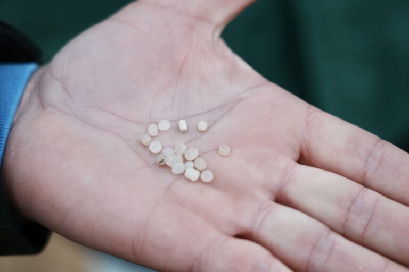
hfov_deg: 19.5
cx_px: 204
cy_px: 136
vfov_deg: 13.0
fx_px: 1193
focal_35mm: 105
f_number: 4
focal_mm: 105
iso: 1250
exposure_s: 1/1000
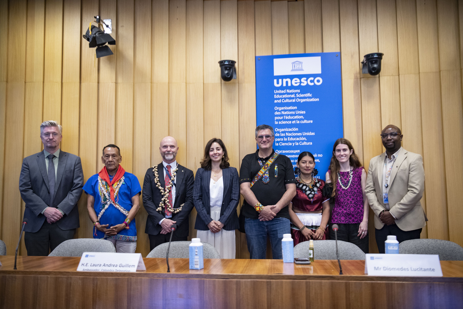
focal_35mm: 34
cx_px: 232
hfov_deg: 55.8
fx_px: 437
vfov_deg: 38.9
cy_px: 154
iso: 2500
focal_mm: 34
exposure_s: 1/250
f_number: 2.8
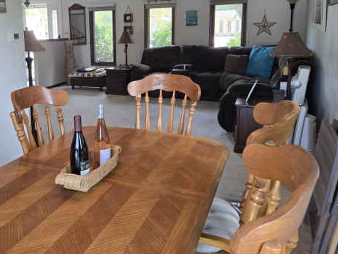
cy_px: 82
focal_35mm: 34
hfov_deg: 52.8
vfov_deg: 41.2
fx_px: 332
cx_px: 110
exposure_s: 1/120
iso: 125
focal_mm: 5.4
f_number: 1.8
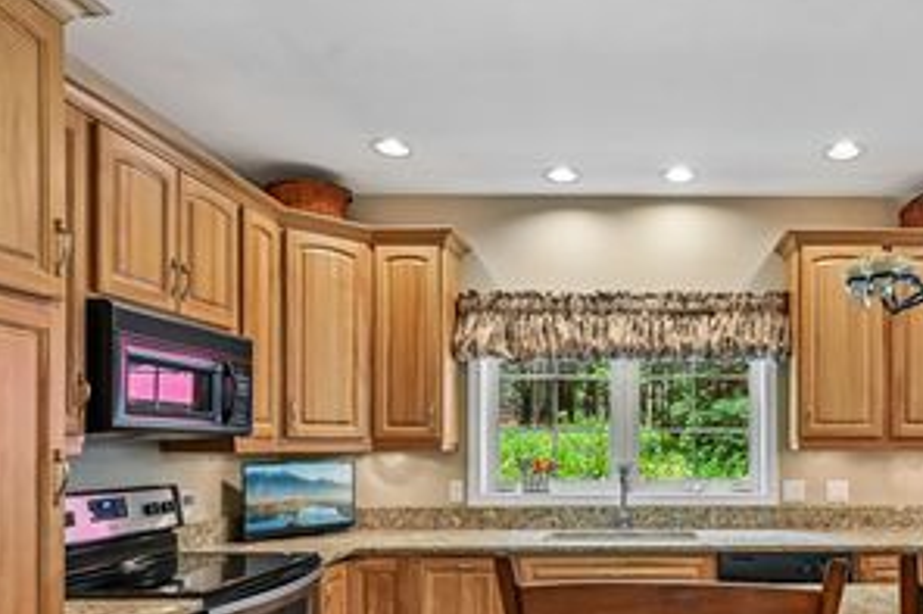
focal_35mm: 27
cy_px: 447
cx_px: 664
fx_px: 692
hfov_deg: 64.3
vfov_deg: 46.5
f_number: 8
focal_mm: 16
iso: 400
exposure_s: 1/5
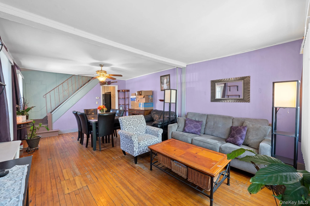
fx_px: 121
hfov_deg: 104.3
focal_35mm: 14
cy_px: 103
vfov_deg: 81.2
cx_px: 155
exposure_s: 1
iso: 400
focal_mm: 14
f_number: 10
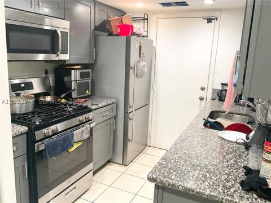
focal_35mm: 29
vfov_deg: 48.2
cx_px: 136
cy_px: 102
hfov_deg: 61.7
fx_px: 227
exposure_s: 1/40
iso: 80
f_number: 1.8
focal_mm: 3
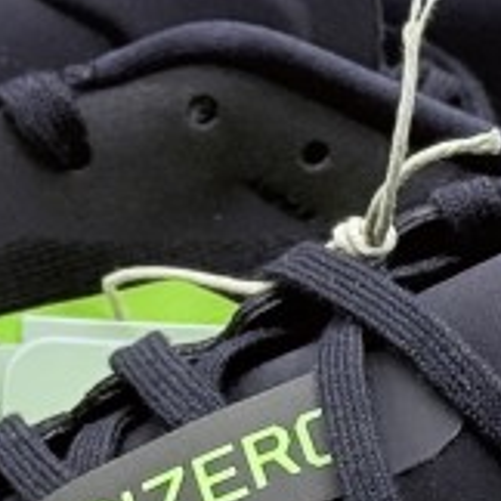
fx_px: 1834
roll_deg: -0.2
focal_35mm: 112
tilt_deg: -24.1
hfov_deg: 15.3
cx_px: 478
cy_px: 244
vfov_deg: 15.6
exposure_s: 1/545
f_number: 1.78
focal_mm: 6.76
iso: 64
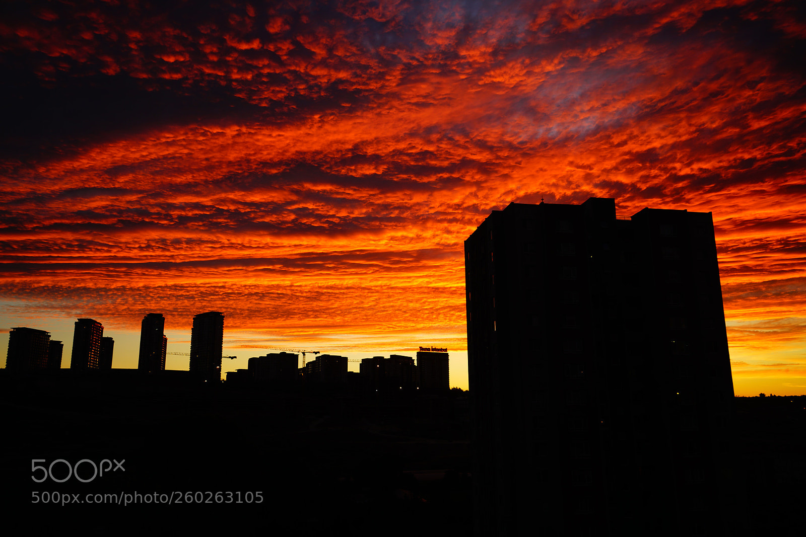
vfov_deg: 45.0
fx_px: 649
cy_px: 268
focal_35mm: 29
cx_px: 403
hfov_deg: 63.7
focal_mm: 29
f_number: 4
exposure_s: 1/25
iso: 100
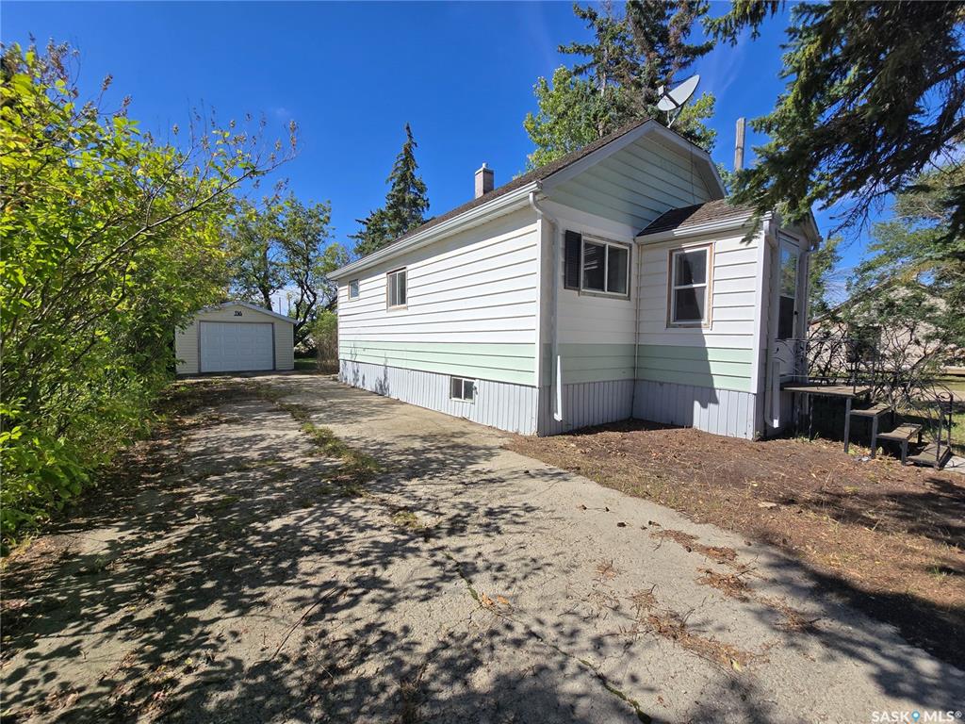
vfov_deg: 89.9
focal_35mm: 13
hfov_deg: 106.2
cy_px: 362
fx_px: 362
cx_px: 482
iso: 50
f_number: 2.2
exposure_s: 1/3151
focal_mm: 2.2
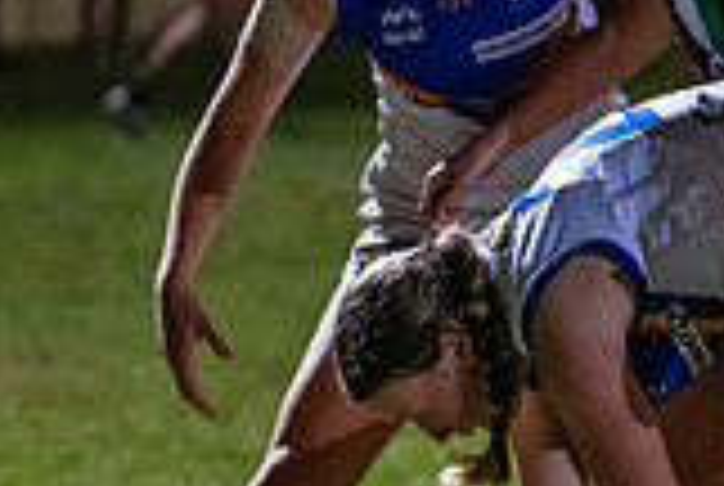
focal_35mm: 513
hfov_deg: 4.0
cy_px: 408
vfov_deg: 2.7
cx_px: 829
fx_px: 10336
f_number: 2.8
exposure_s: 1/1000
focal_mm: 120
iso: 9000
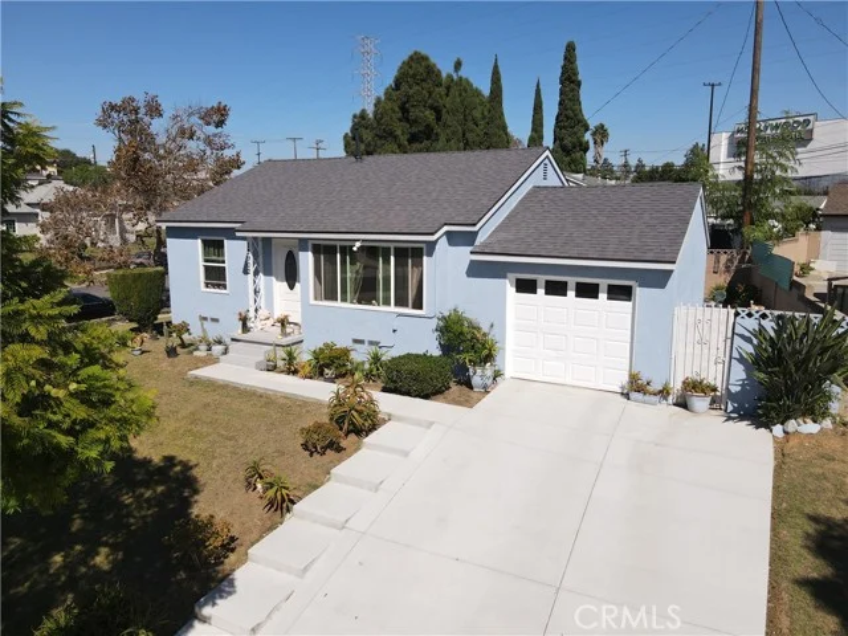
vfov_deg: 56.8
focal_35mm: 24
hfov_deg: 71.6
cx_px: 424
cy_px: 318
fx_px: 588
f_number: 2.8
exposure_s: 1/80
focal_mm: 4.5
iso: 110
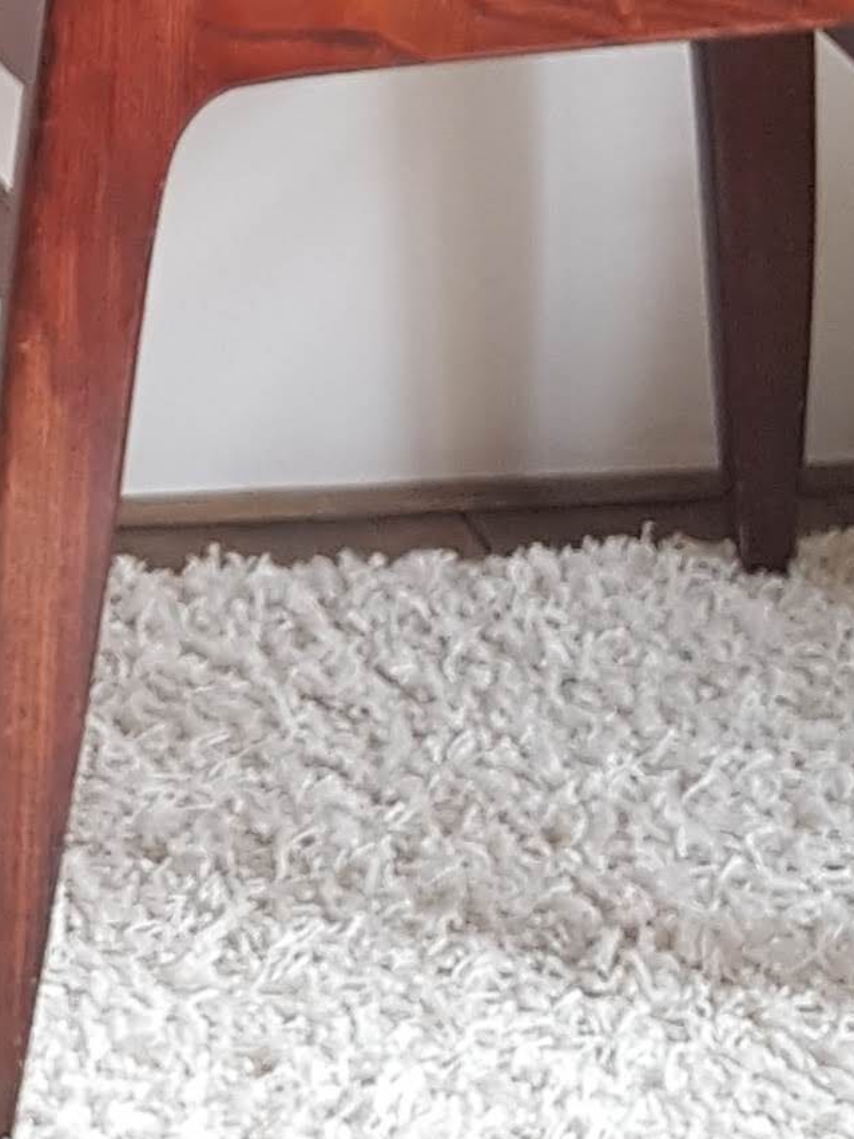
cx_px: -488
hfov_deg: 11.5
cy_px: -406
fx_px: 4046
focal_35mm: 123
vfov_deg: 15.2
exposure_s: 1/50
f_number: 1.7
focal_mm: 4.2
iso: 64
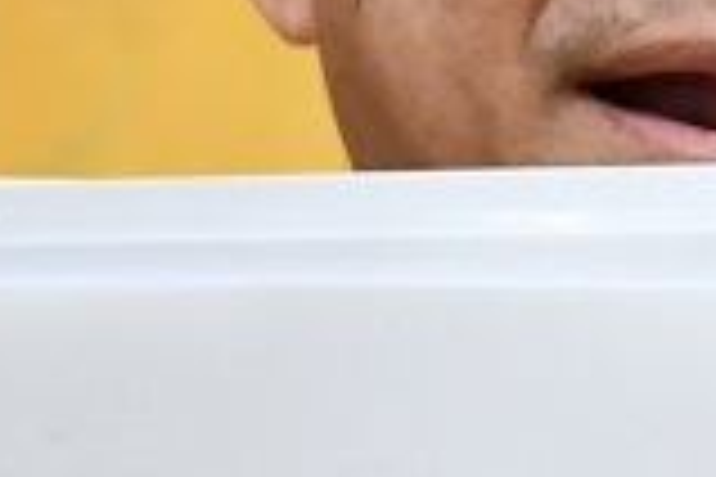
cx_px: 842
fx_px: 13921
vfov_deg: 2.0
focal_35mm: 700
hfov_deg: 2.9
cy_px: 486
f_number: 4
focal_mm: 62
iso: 2500
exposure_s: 1/125
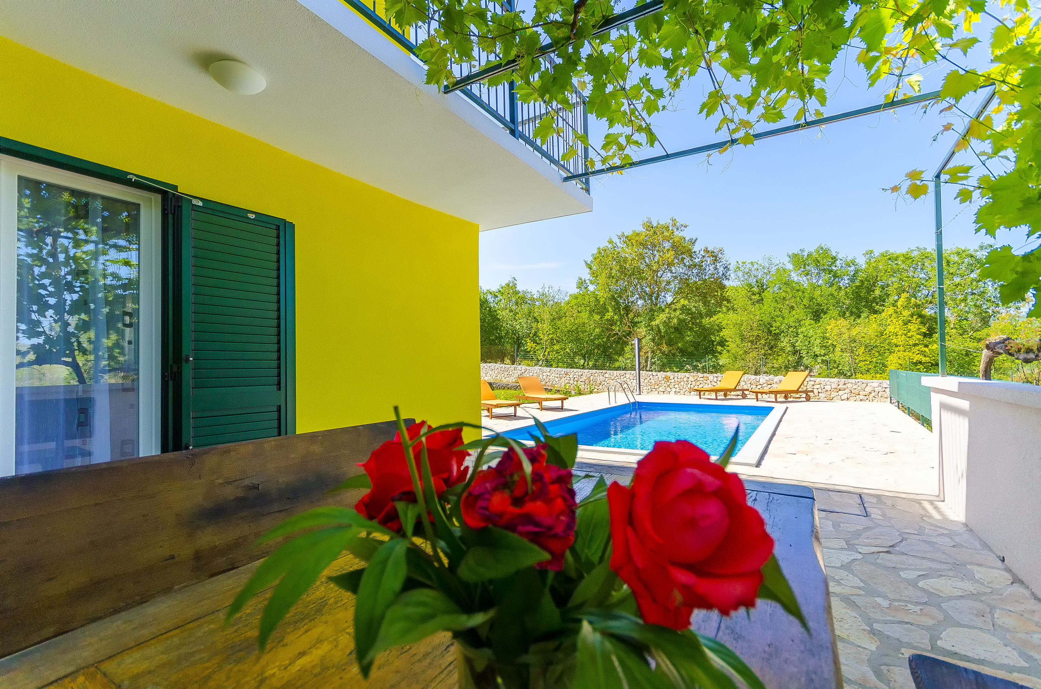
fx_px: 433
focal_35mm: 15
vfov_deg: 77.1
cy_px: 344
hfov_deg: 100.5
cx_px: 520
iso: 100
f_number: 6.3
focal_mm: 10
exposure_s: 1/800
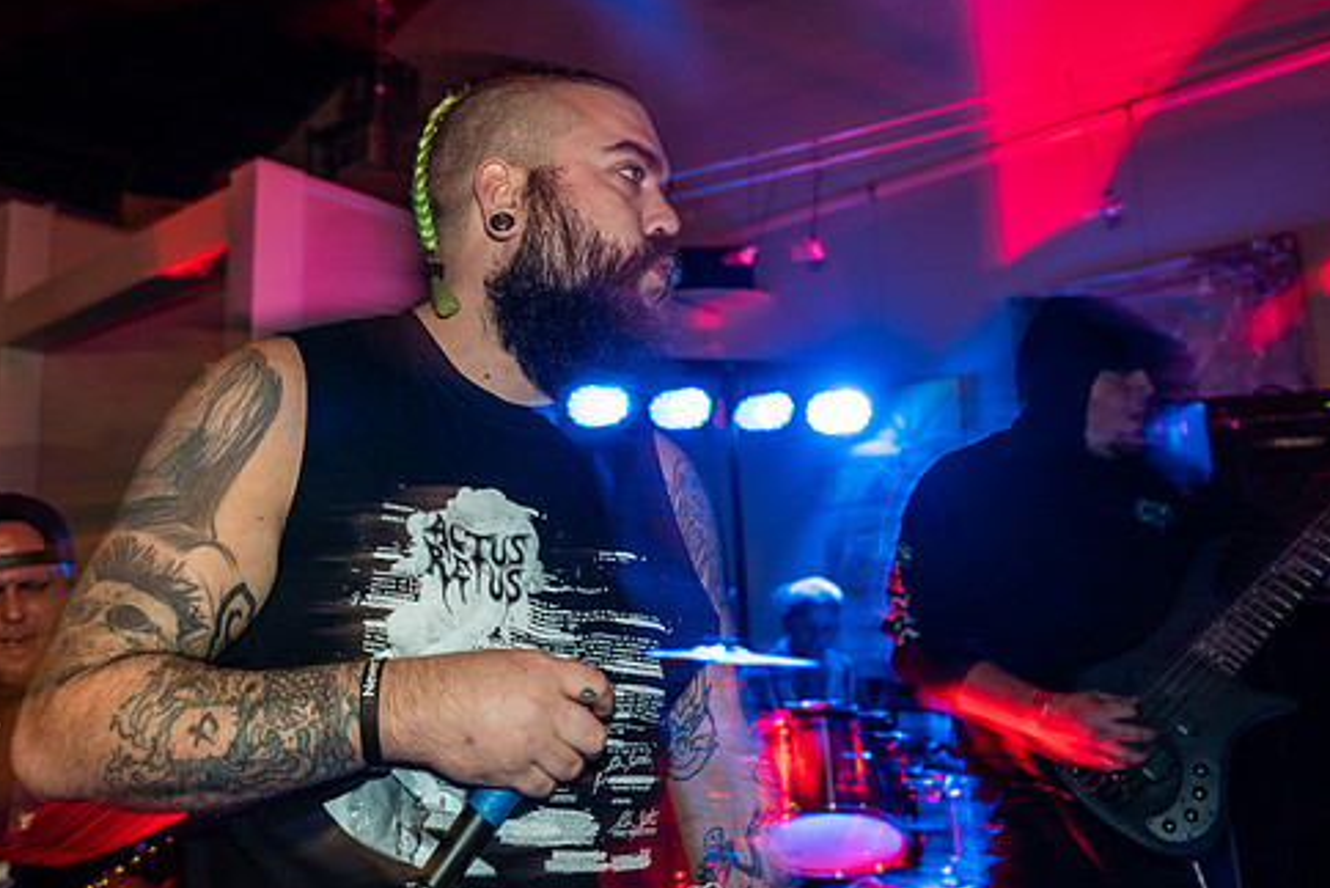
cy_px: 399
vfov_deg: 40.0
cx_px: 592
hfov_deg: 57.1
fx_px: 1219
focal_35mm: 33
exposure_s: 1/8
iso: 160
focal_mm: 24
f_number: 2.8
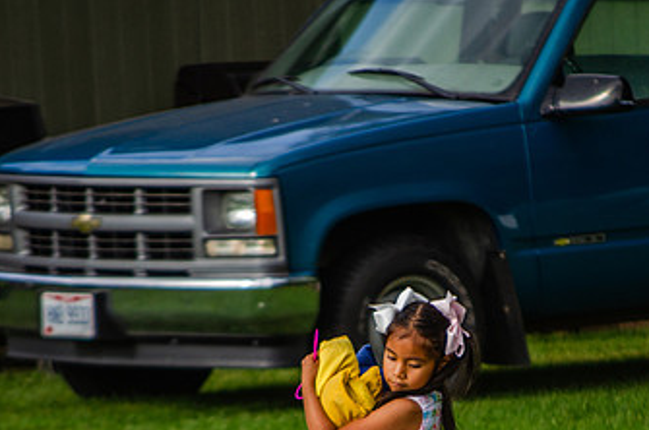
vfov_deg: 2.6
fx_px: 9339
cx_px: 386
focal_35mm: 519
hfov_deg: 4.0
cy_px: 370
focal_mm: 200
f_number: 5.6
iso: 200
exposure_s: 1/500
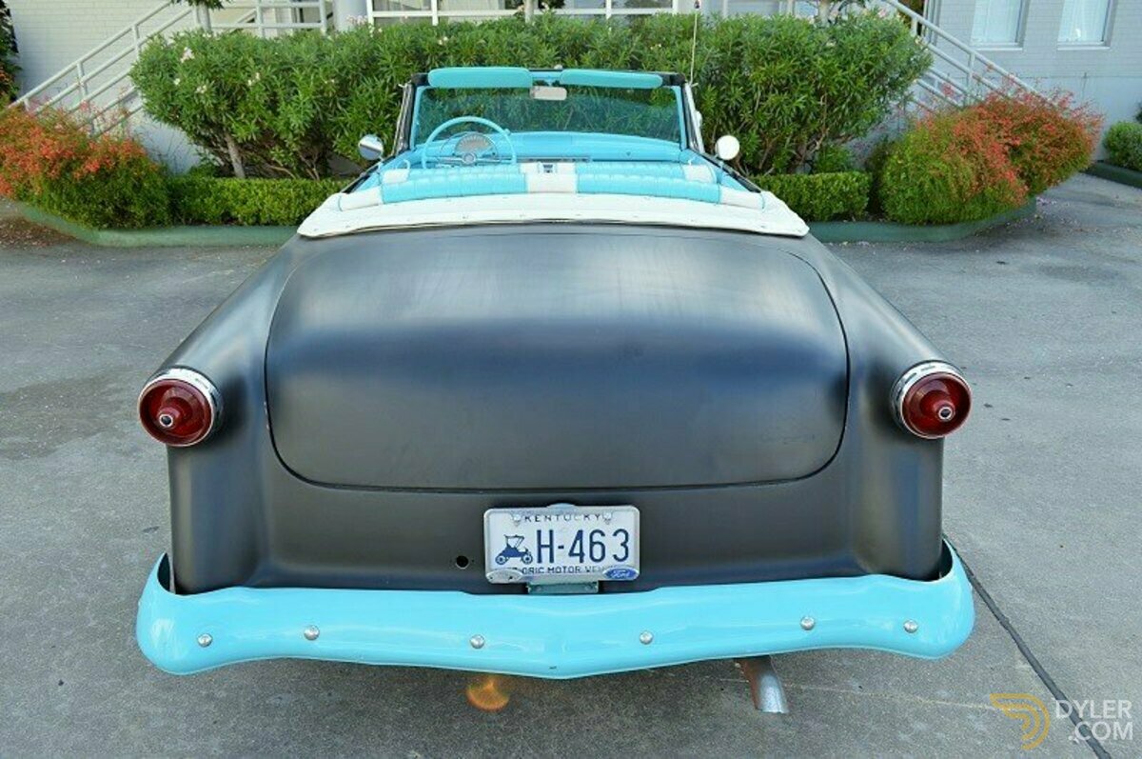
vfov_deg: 47.8
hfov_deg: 67.4
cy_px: 380
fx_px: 855
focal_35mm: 27
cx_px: 571
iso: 180
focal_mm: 18
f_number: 5.6
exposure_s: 1/125
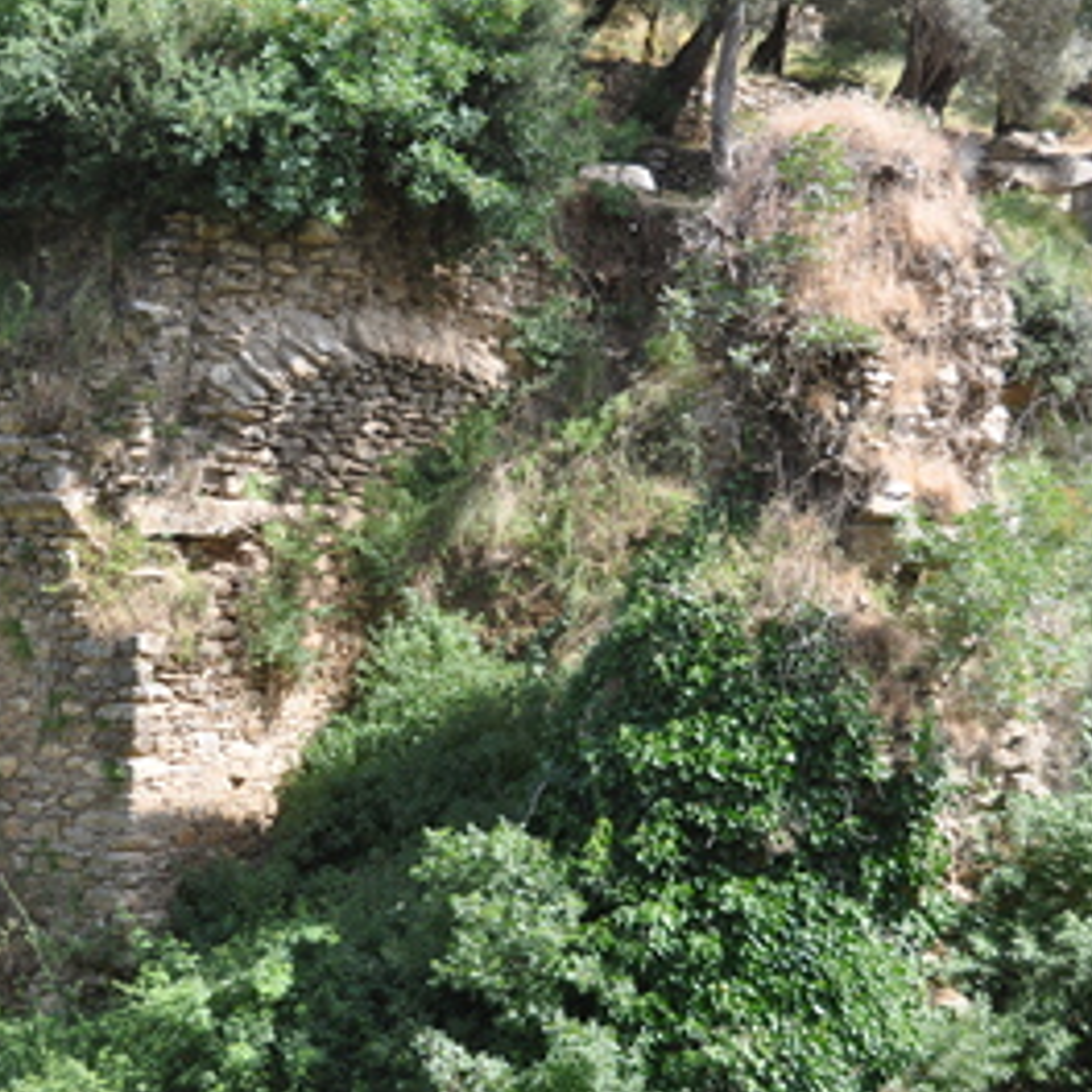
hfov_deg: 23.2
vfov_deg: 23.4
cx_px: 321
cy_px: 542
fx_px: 2641
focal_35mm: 74
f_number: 8
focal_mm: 38
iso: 200
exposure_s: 1/250
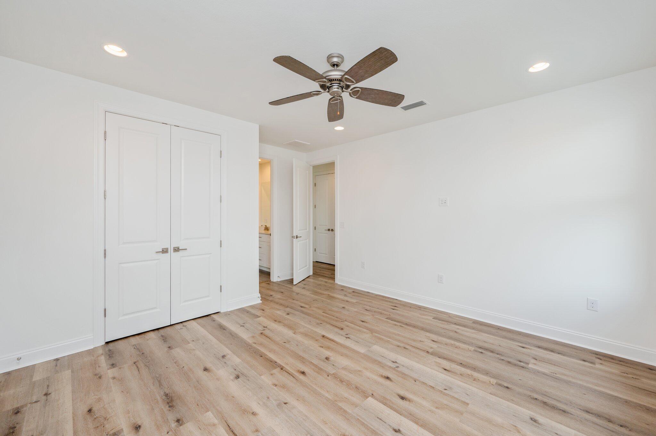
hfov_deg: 104.3
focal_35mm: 14
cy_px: 218
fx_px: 255
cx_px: 328
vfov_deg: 81.1
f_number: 9
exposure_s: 1/40
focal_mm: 14
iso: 200
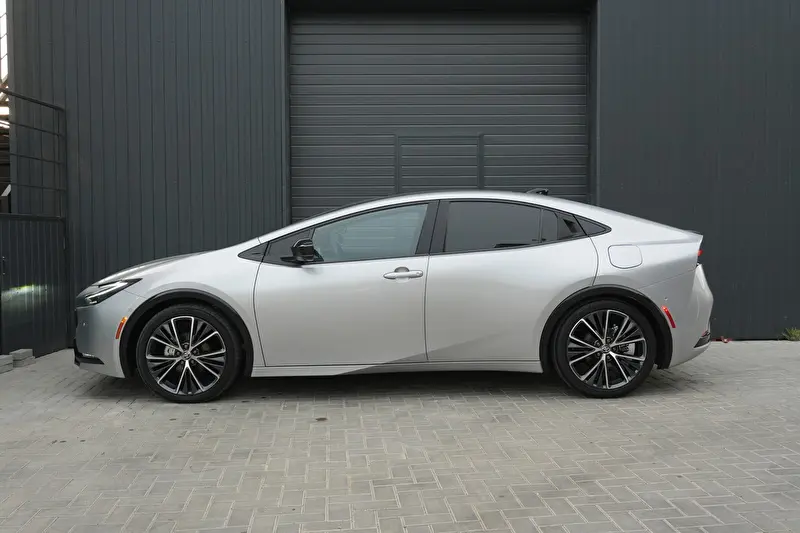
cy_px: 266
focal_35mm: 36
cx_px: 400
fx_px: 800
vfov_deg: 36.9
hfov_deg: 53.1
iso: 400
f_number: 4.5
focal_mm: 24
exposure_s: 1/160
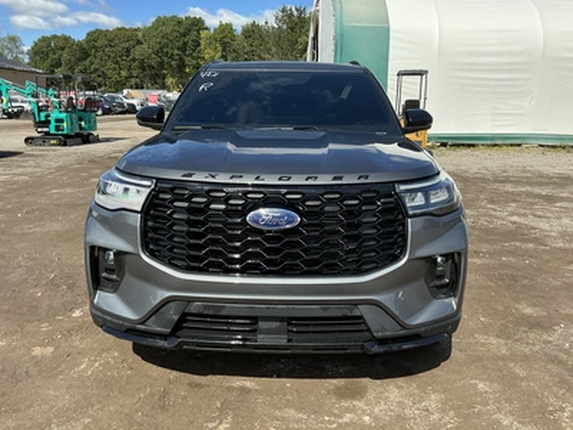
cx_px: 286
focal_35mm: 28
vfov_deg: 49.7
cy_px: 215
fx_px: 463
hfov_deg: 63.4
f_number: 1.8
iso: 25
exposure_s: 1/978
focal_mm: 3
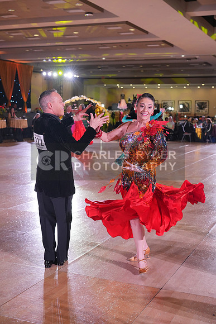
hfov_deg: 27.0
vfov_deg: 39.6
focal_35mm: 50
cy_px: 162
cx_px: 108
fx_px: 450
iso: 2000
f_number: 4
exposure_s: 1/400
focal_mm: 50
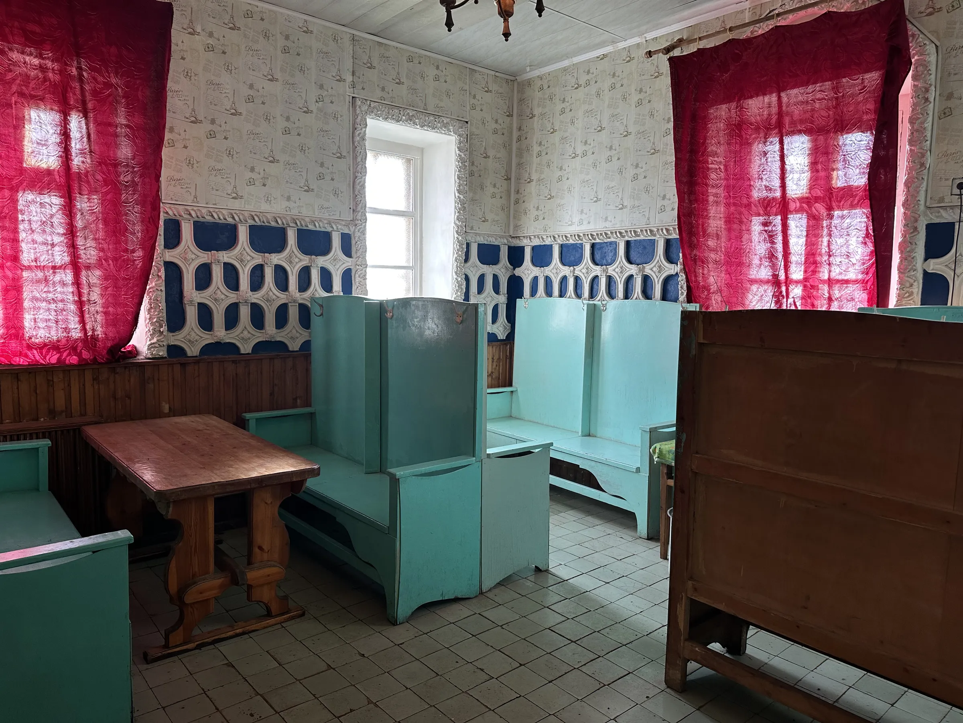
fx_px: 668
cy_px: 362
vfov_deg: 56.8
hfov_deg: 71.6
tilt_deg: -6.0
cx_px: 482
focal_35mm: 24
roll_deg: -1.4
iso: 125
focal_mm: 6.86
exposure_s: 1/100
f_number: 1.78
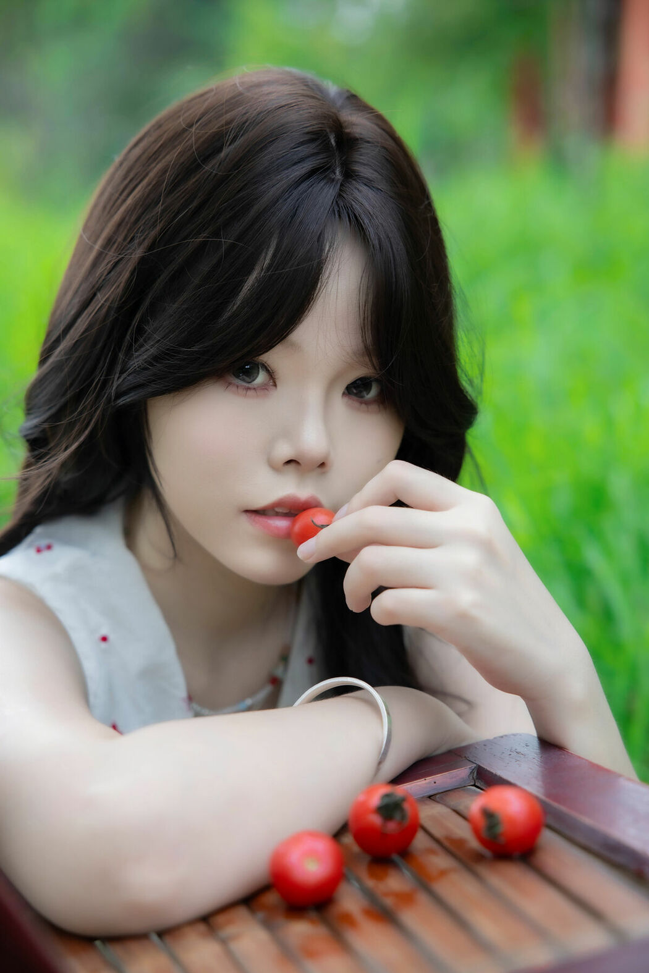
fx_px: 1893
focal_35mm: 70
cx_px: 324
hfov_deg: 19.5
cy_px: 486
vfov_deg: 28.8
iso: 500
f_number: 3.2
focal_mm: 70
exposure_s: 1/100
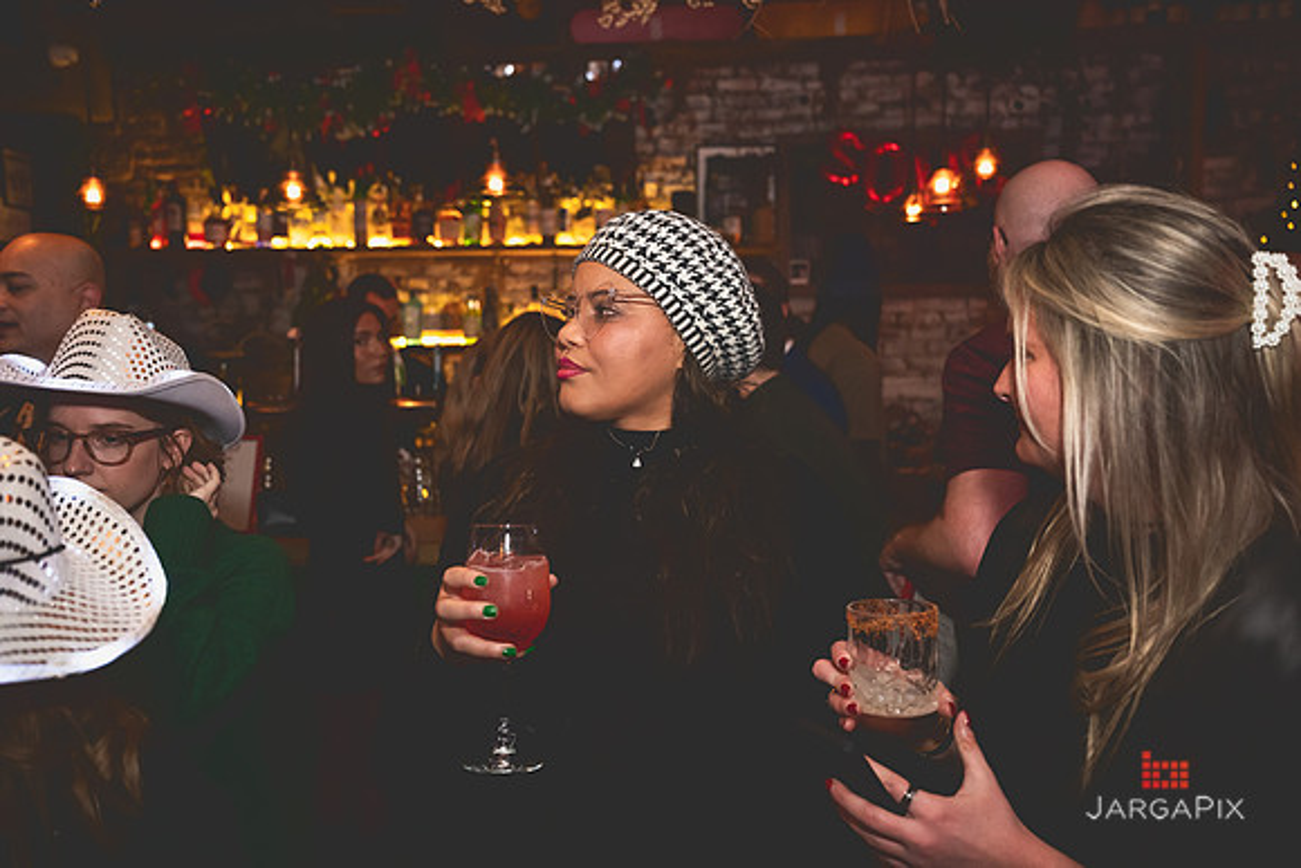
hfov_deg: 64.5
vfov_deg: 45.7
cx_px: 650
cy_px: 434
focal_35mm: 29
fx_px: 1031
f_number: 3.2
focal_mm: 28
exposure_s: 1/125
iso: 3200
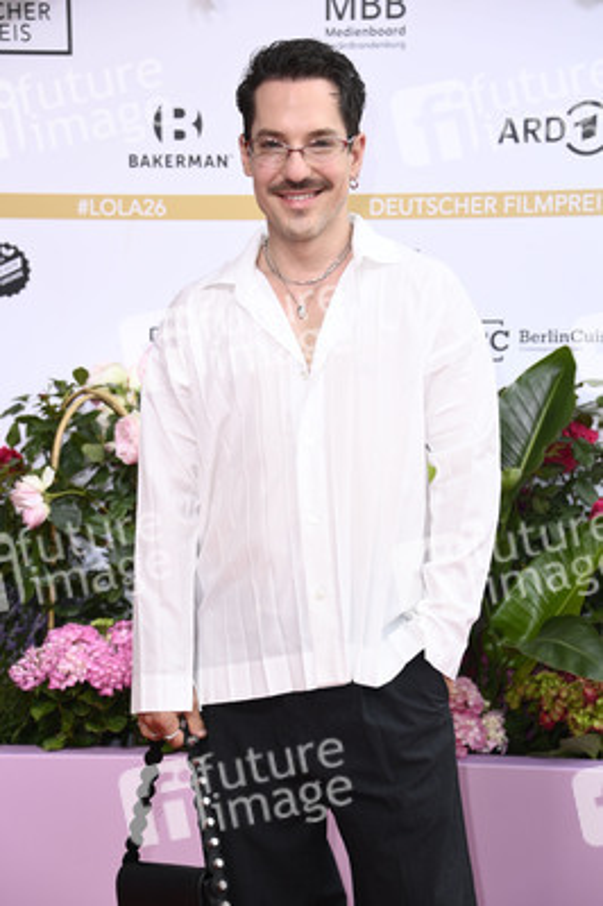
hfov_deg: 13.7
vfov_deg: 20.4
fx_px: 2517
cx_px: 302
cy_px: 453
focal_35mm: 100
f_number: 5.6
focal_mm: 100
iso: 640
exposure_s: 1/250
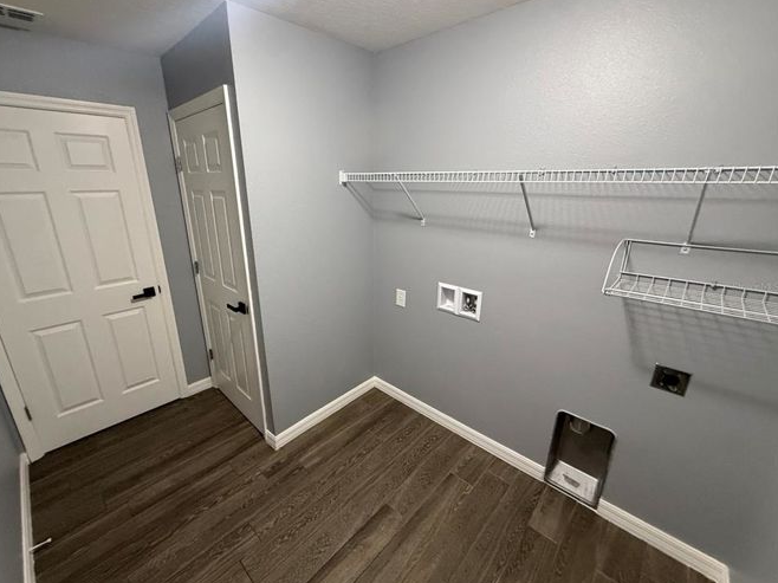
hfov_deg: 98.1
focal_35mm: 15
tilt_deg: -19.5
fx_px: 337
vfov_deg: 81.7
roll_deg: +0.2
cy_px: 286
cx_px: 365
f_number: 2.2
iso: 500
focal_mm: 2.22
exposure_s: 1/60
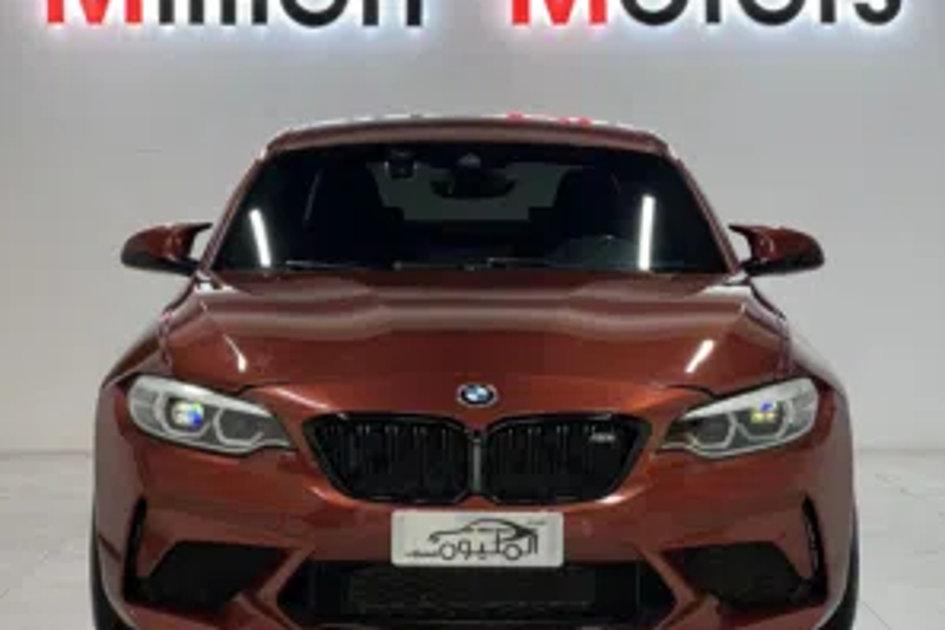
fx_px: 2835
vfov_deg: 12.7
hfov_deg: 18.9
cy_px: 270
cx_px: 474
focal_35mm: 108
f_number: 2.8
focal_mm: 9
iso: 320
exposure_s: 1/50
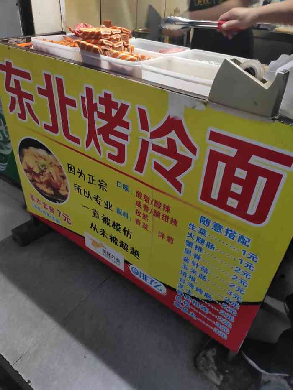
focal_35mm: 26
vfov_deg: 67.3
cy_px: 195
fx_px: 293
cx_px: 146
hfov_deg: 53.1
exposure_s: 1/50
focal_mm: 4.77
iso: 1940
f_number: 1.75
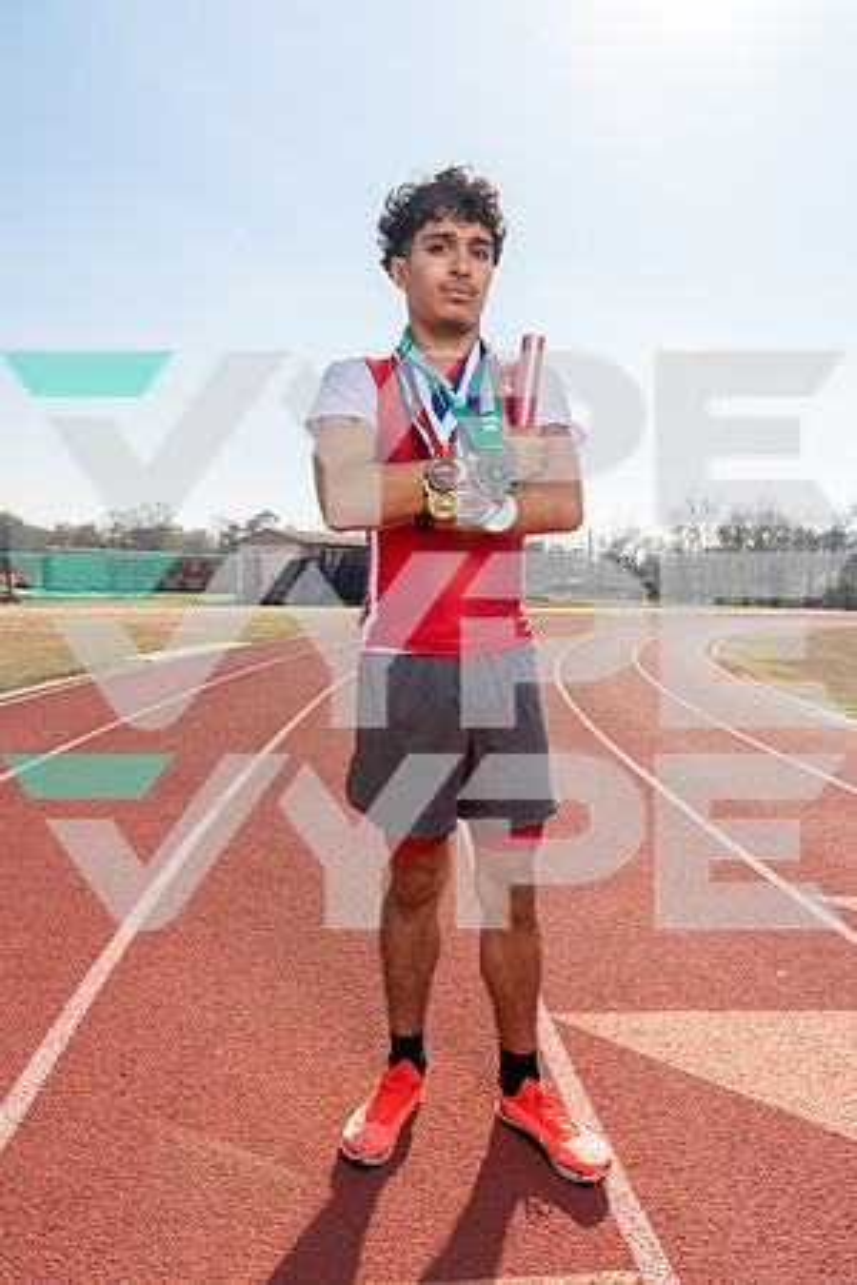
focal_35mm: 25
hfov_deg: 51.3
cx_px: 428
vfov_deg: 71.5
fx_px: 893
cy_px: 642
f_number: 9
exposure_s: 1/200
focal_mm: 25
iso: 125
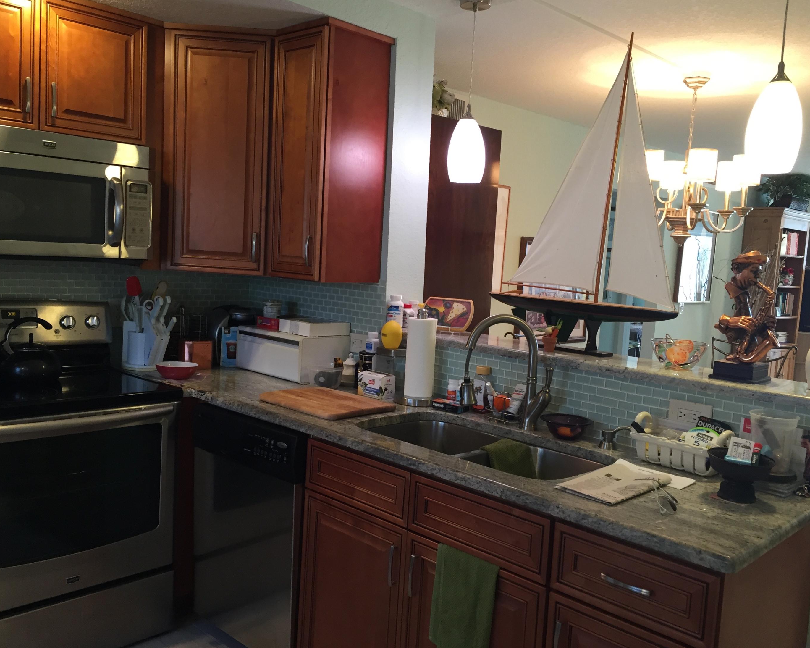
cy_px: 327
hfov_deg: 57.1
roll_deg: -4.4
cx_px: 426
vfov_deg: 47.1
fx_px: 743
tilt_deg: -4.7
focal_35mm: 31
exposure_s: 1/30
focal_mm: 4.15
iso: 80
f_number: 2.2
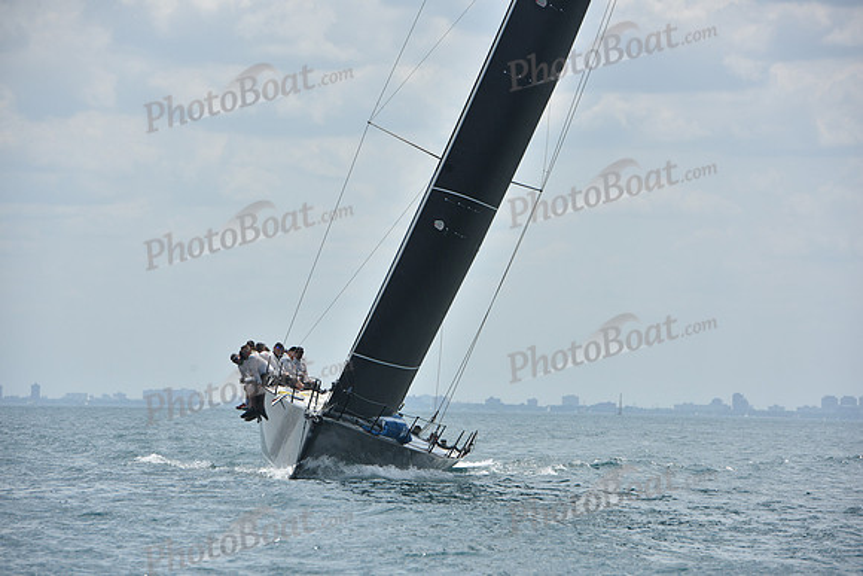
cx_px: 432
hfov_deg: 10.3
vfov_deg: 6.9
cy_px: 288
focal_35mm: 200
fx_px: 4795
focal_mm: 200
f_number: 9
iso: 250
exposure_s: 1/1250
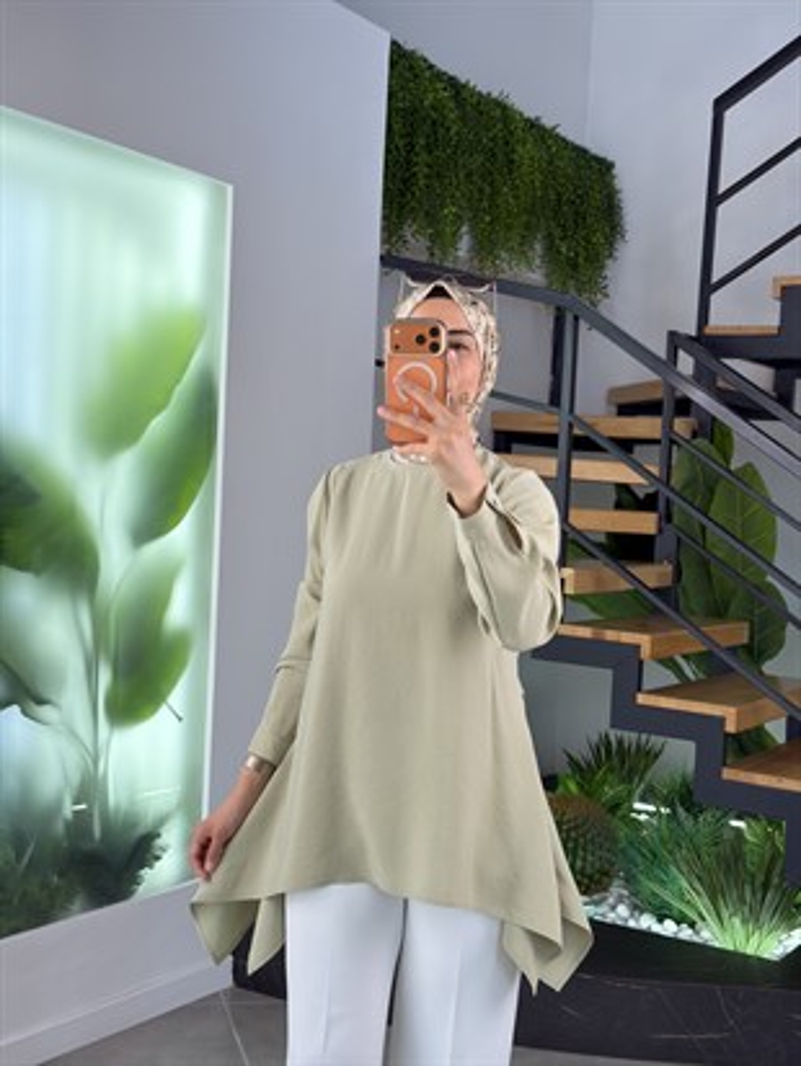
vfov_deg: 39.6
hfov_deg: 30.3
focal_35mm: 48
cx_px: 400
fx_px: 1480
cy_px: 533
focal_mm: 6.76
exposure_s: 1/203
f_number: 1.78
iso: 80
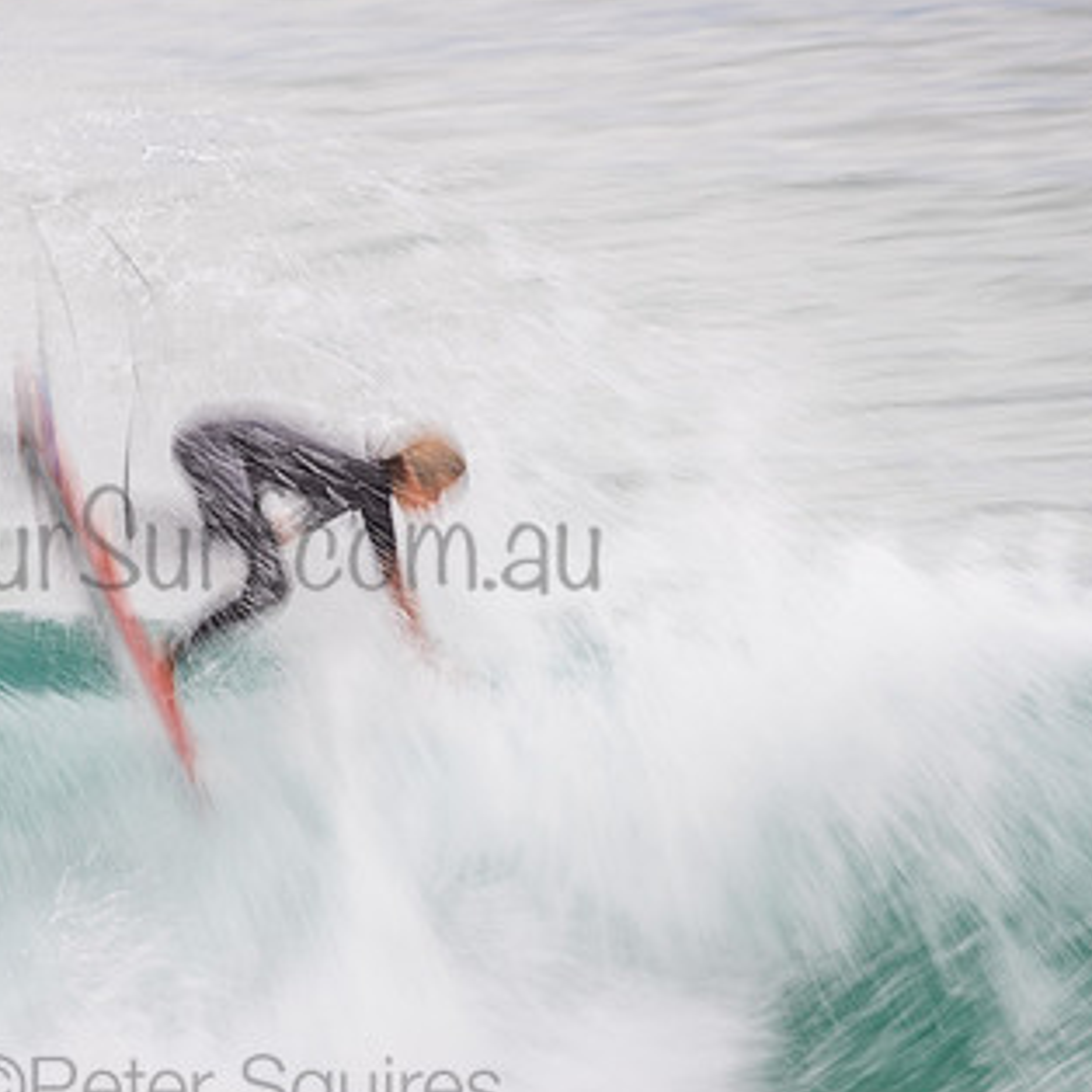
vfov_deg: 2.2
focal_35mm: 786
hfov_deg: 2.2
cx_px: 233
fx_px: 28053
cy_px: 509
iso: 64
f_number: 11
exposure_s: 1/20
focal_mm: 500
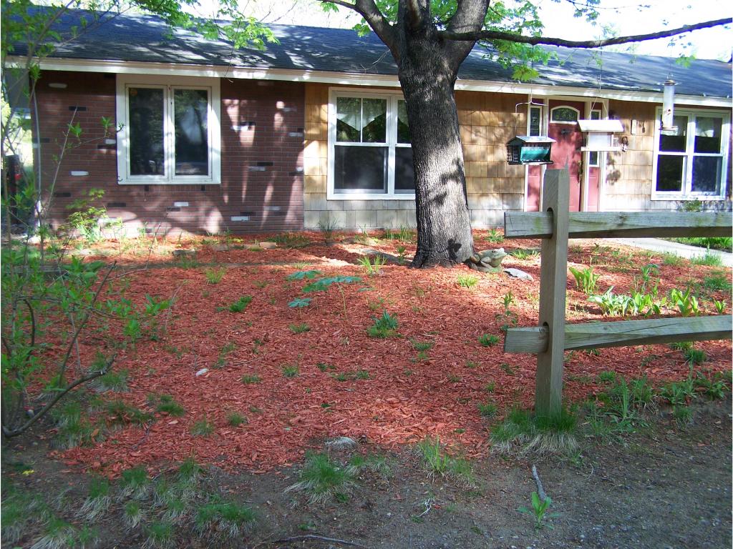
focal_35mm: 38
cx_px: 366
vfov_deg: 37.7
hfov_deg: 49.0
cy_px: 274
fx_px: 805
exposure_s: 1/100
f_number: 2.8
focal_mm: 6.3
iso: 80
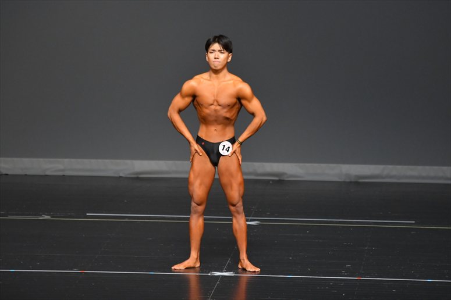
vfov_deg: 4.4
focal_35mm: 315
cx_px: 226
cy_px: 150
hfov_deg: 6.5
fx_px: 3944
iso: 2500
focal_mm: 210
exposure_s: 1/400
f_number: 5.6
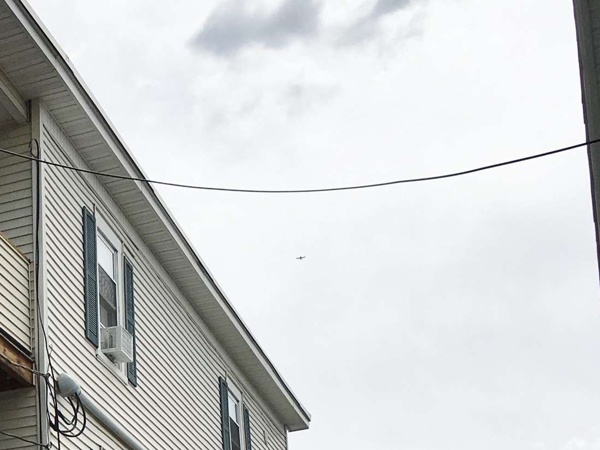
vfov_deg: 17.4
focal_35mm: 81
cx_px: -218
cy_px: 532
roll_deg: -0.4
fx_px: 1404
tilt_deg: +11.1
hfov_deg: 21.4
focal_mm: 4.15
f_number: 2.2
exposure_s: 1/3205
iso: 25
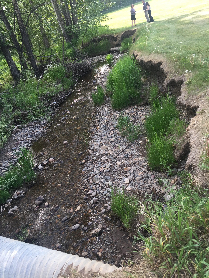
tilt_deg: -26.5
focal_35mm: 29
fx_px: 233
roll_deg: +18.2
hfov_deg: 48.2
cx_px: 104
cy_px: 139
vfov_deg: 61.7
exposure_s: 1/156
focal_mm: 4.15
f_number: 2.2
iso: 32
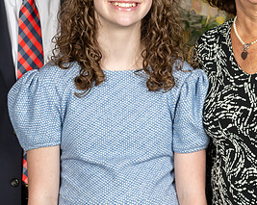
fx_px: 1299
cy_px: 24
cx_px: 150
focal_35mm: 171
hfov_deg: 11.3
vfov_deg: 9.0
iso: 640
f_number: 6.3
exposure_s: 1/200
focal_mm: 48
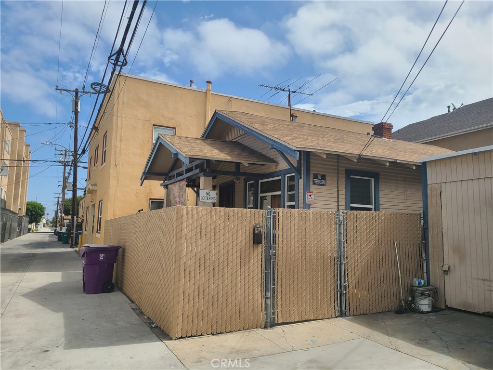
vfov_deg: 53.1
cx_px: 246
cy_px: 185
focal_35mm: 26
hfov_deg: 67.3
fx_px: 370
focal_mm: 5.4
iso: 40
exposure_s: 1/2404
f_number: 1.8
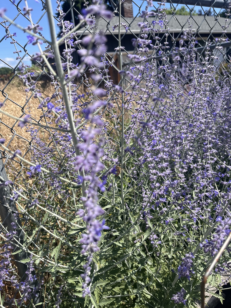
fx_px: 231
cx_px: 116
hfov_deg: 53.1
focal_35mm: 26
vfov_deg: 67.3
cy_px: 154
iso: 50
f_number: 1.6
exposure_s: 1/2410
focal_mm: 5.1
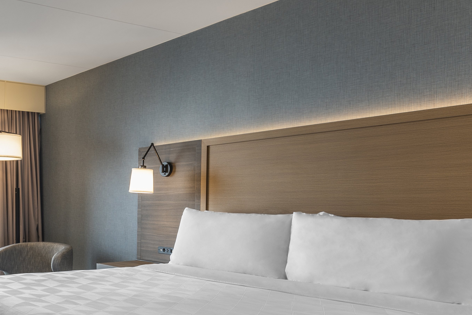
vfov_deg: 32.9
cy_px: 268
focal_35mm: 39
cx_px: 37
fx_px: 511
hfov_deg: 44.5
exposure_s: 1/4
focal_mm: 18
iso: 100
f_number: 8
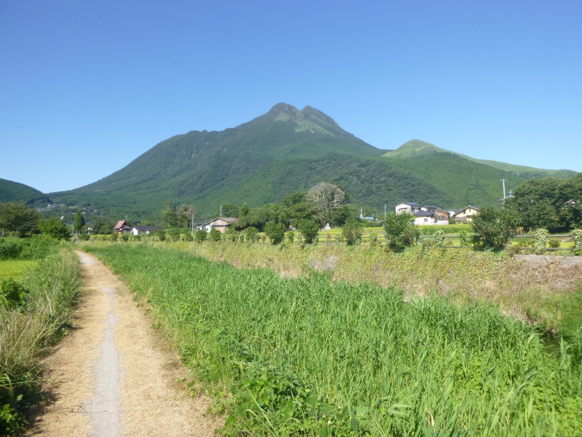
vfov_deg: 54.9
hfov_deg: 69.4
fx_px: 420
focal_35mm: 25
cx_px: 291
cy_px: 218
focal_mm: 4.5
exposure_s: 1/320
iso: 100
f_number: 3.9
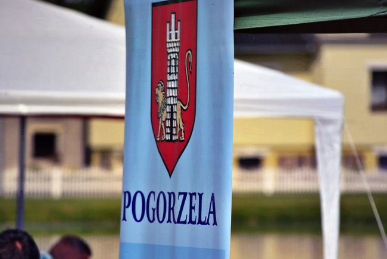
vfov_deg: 4.6
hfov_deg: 6.9
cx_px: 194
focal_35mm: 300
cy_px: 130
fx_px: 3231
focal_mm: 200
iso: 180
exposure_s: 1/1000
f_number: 5.6
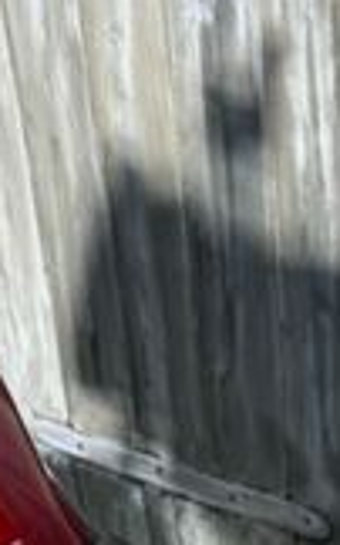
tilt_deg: -32.7
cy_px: 666
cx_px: 145
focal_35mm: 109
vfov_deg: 18.1
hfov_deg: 12.0
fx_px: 1619
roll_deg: +7.2
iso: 64
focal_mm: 5.7
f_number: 1.5
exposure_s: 1/100
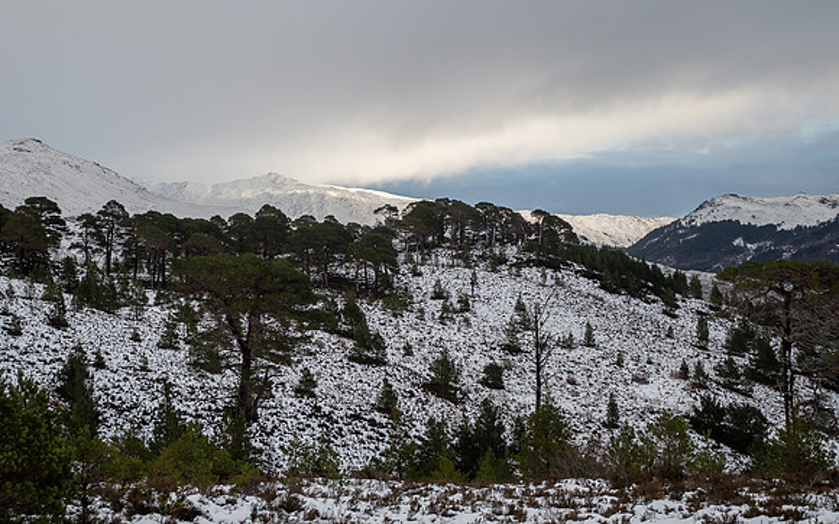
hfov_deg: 30.3
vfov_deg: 19.1
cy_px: 210
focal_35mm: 68
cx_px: 420
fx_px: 1551
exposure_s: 1/400
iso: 200
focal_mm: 32
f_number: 5.6
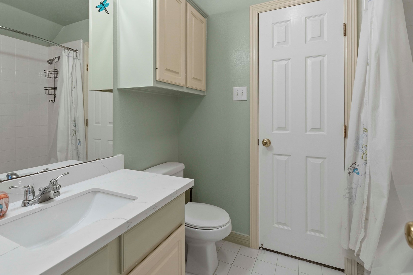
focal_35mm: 18
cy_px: 114
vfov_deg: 66.9
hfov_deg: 89.9
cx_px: 194
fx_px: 207
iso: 800
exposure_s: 1/320
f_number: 8
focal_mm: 14
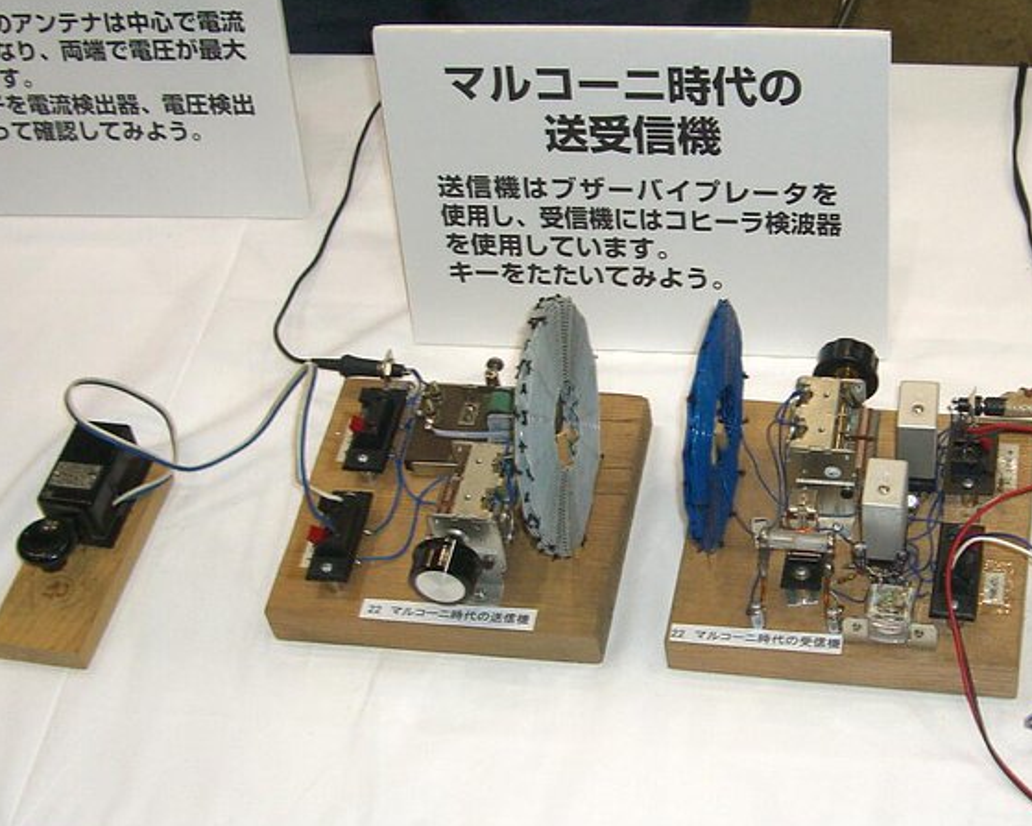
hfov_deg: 27.6
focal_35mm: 68
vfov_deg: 22.4
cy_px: 490
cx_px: 761
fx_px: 2077
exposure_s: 1/125
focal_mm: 7.9
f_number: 2.8
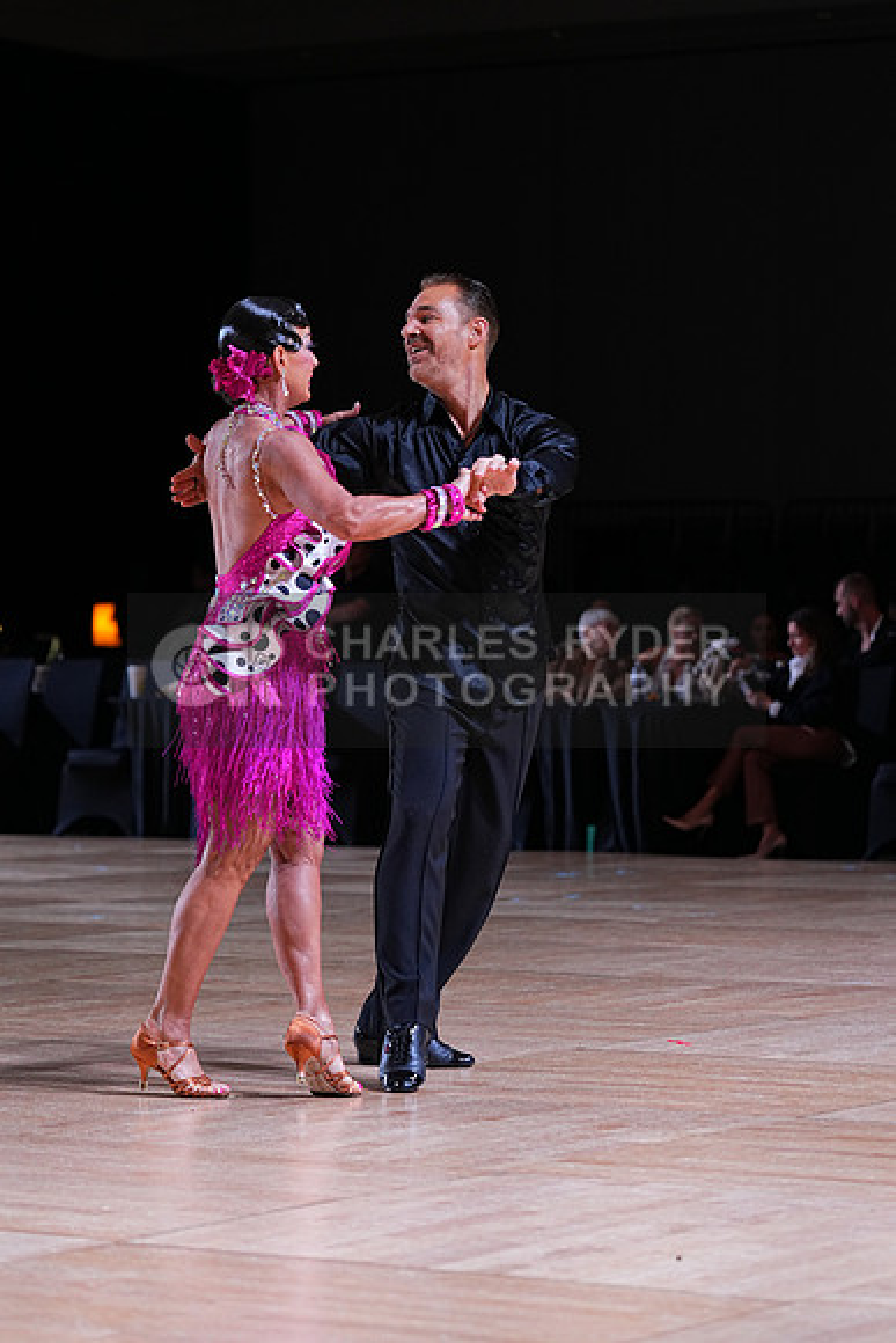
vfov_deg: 17.1
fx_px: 4477
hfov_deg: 11.4
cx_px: 448
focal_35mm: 120
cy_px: 672
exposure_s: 1/400
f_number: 4
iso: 1250
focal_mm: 120
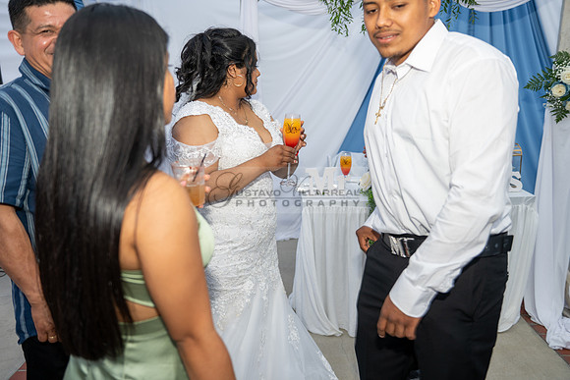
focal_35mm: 32
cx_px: 285
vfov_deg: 41.1
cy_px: 190
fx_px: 507
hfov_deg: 58.7
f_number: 3.2
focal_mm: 32
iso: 250
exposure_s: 1/60
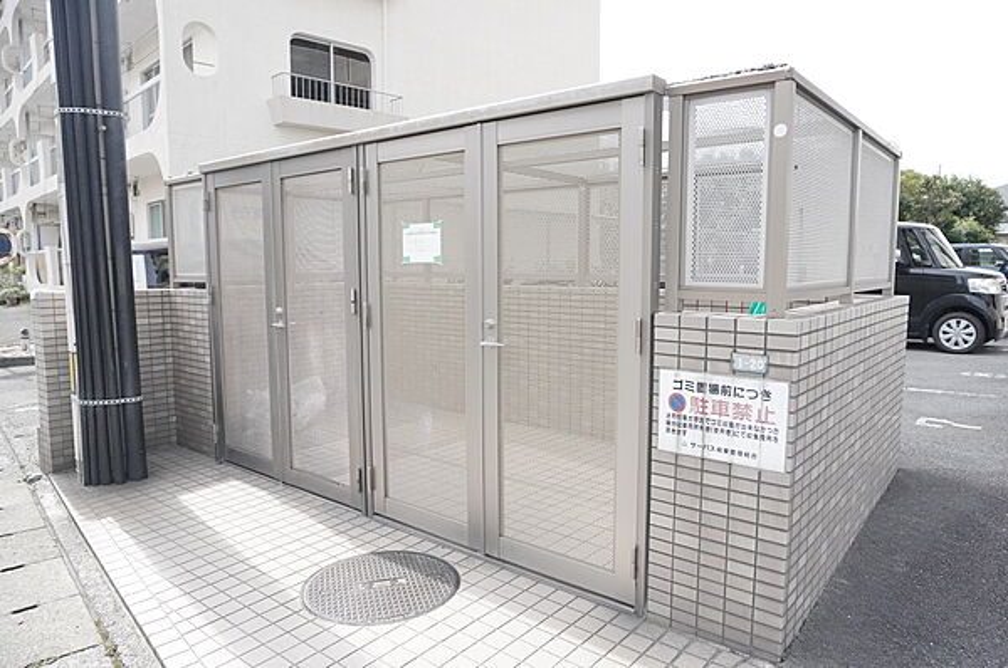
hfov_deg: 73.8
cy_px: 334
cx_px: 504
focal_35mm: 24
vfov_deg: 53.0
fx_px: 671
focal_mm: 16
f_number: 5.6
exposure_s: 1/3000
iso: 2500
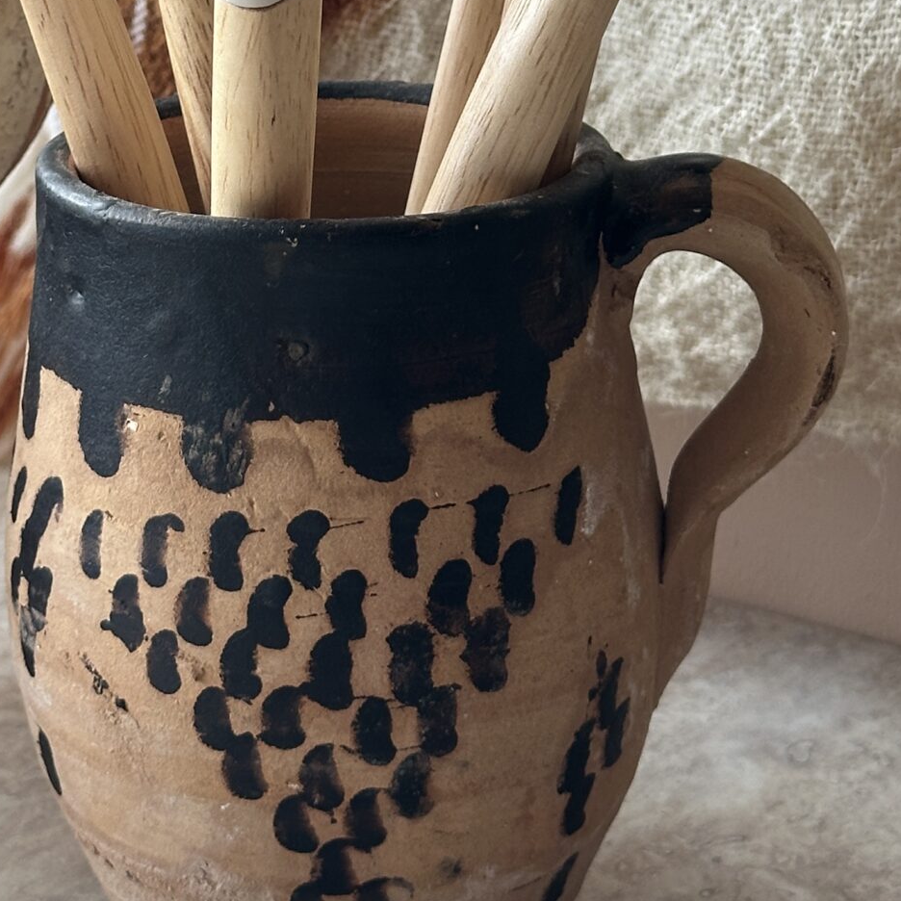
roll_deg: -0.5
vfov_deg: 14.7
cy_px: -84
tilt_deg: -9.2
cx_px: 310
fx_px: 3416
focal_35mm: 116
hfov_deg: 15.0
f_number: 1.78
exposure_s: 1/164
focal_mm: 6.86
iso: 50
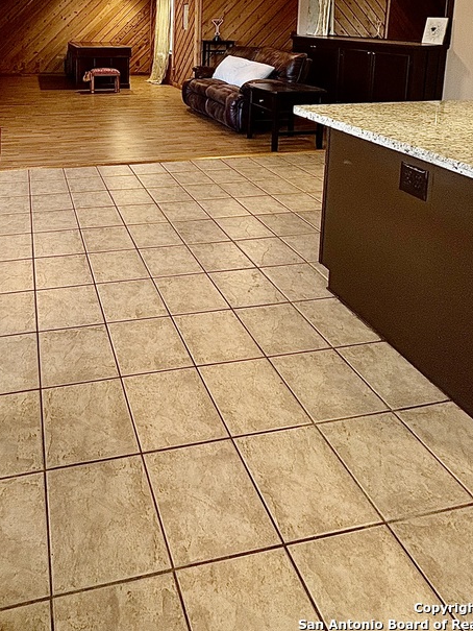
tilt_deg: -6.2
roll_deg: -0.5
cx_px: 102
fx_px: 455
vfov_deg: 59.6
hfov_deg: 51.8
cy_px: 70
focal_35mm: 25
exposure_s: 1/60
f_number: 2.2
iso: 320
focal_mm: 2.22
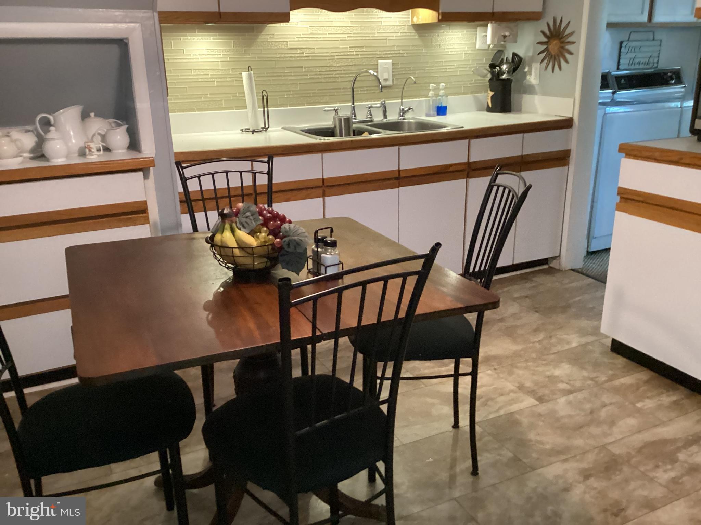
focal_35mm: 31
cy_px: 262
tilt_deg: -18.8
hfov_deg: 58.4
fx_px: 628
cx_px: 350
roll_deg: +0.2
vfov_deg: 45.4
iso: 400
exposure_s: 1/30
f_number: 2.4
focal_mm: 3.3
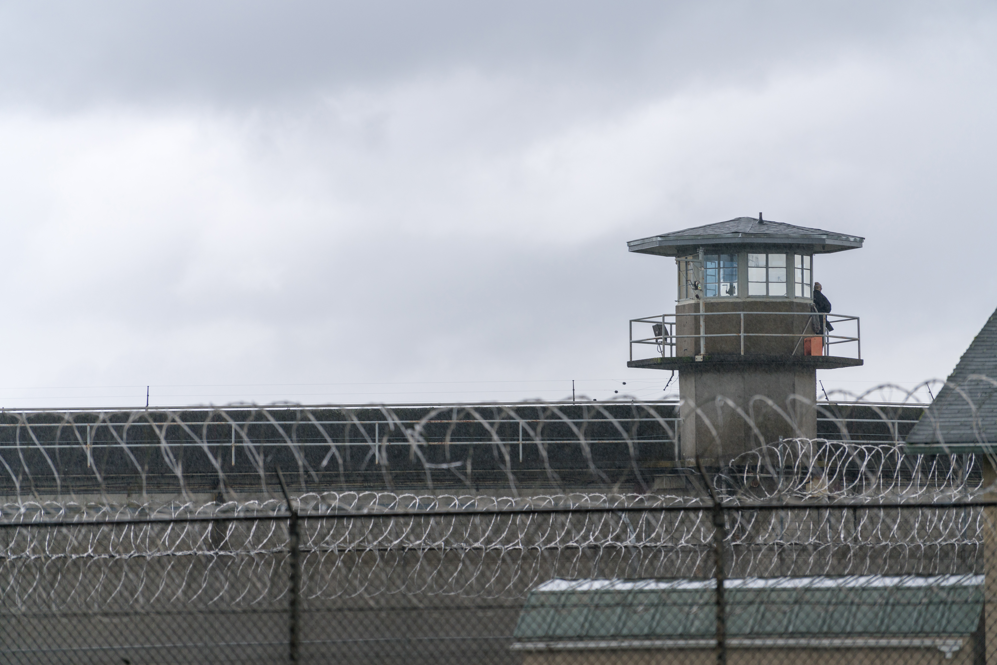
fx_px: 5484
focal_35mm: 198
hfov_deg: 10.4
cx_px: 498
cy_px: 332
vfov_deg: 6.9
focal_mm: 198
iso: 320
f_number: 4
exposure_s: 1/200
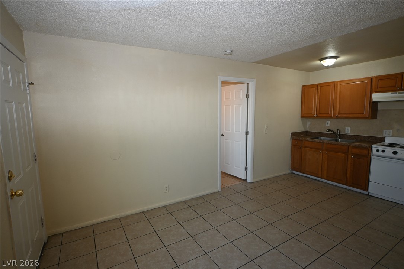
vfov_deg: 67.4
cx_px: 202
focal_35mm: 18
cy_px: 134
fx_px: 202
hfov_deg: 90.0
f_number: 4
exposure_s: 1/60
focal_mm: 12
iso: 360
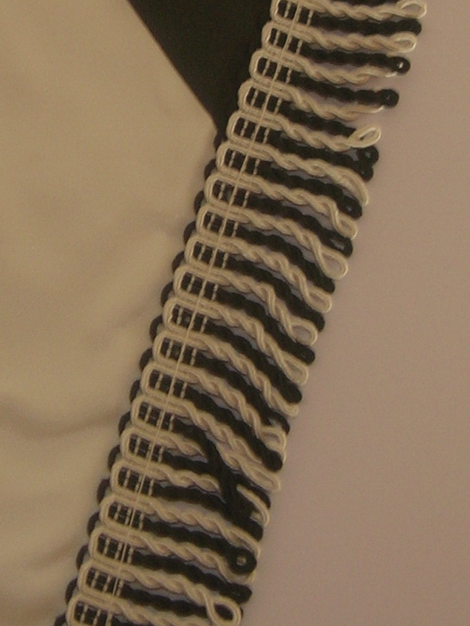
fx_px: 1881
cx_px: 40
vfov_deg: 18.6
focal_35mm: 104
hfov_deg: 14.1
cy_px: 92
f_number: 2.9
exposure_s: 1/30
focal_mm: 5.7
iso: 50
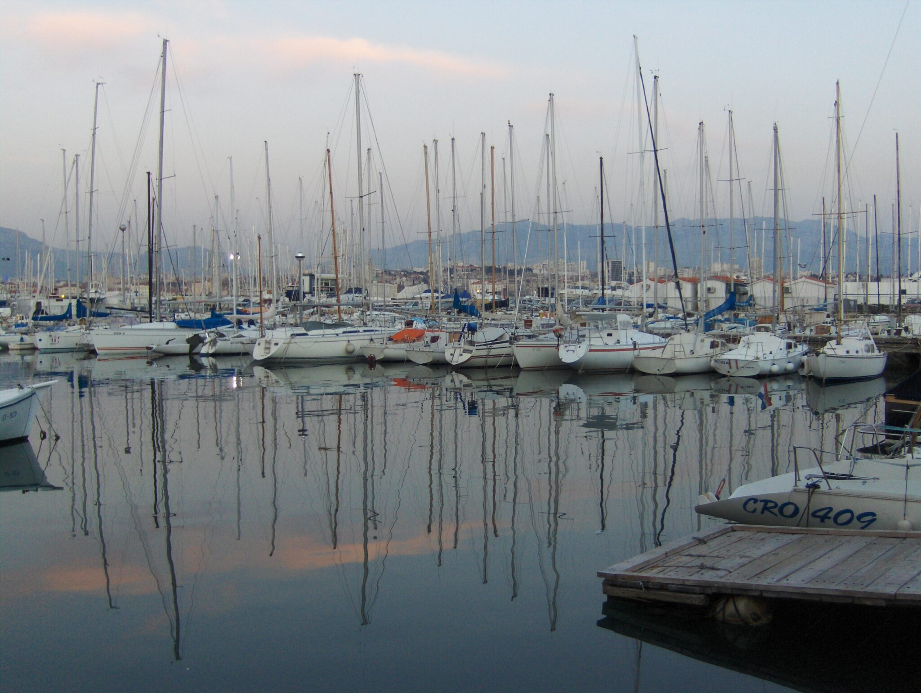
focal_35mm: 35
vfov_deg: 40.8
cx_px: 460
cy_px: 346
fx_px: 932
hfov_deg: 52.6
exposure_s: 1/78.1
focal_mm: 7.5
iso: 191
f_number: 2.8
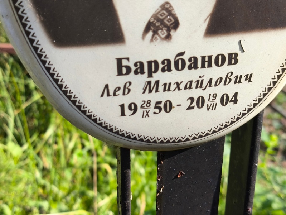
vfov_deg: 29.1
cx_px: 143
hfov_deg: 38.2
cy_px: 108
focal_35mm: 50
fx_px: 413
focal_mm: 4.71
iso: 50
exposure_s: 1/391
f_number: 1.7
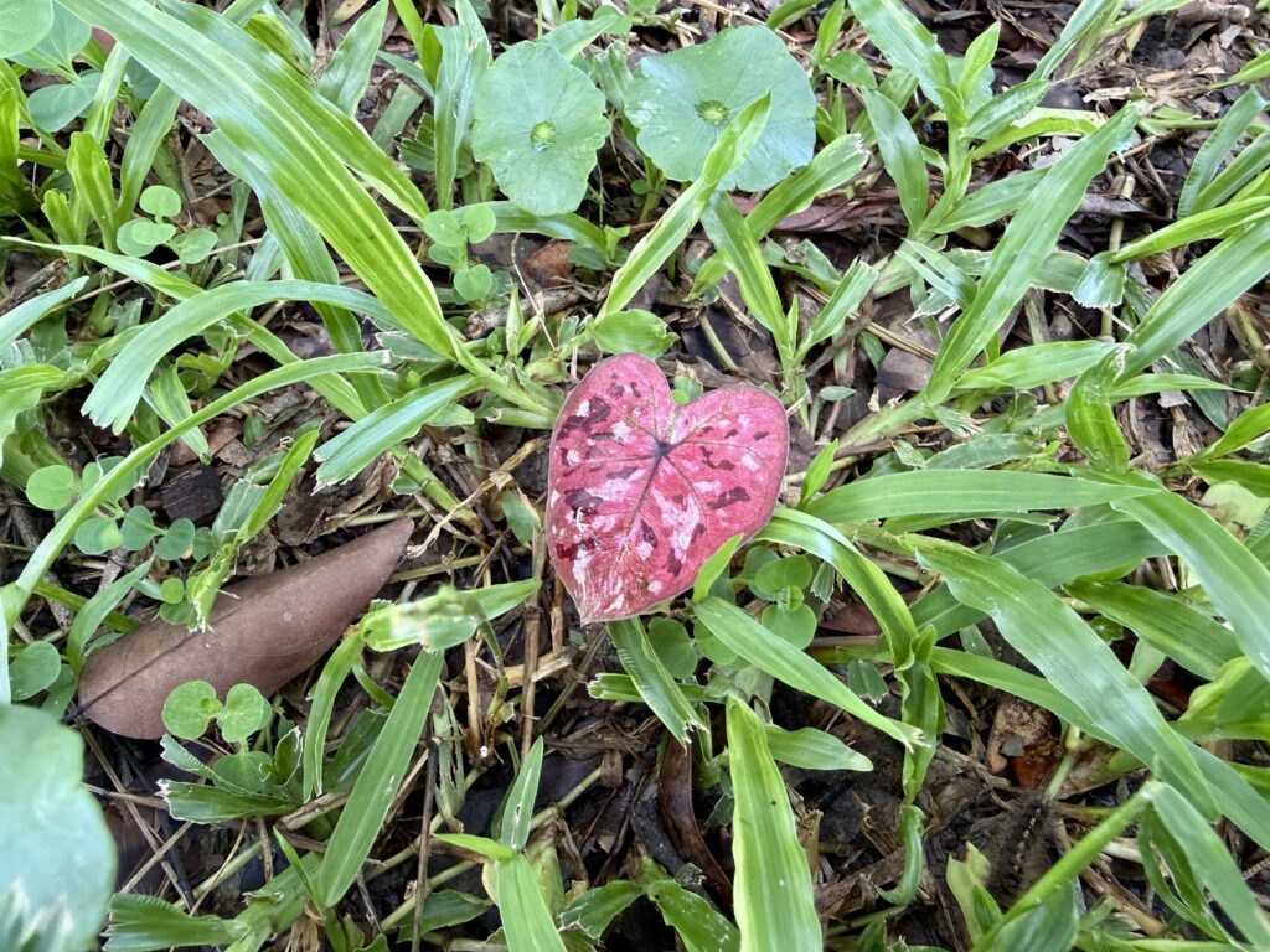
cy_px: 476
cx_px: 635
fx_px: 881
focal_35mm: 24
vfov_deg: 56.8
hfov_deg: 71.6
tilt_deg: -59.7
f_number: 2.2
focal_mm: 2.22
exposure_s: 1/99
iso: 160
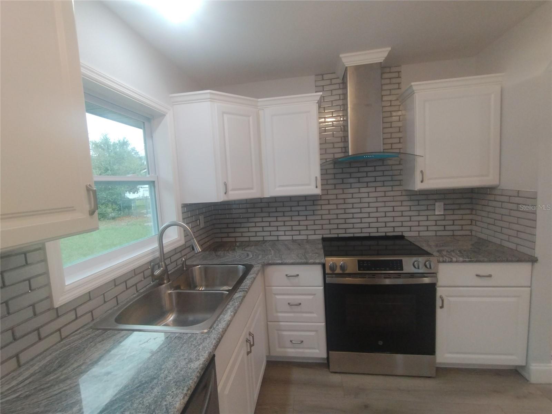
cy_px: 207
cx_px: 276
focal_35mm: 16
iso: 159
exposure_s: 1/30
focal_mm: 1.66
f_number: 2.2
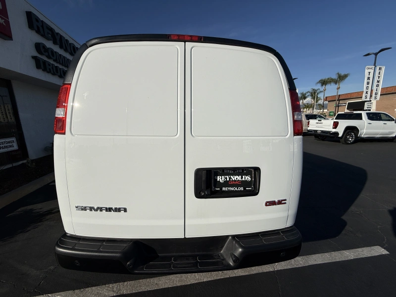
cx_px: 198
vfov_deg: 85.7
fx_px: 160
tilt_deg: -10.0
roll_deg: +1.6
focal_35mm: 14
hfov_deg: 102.1
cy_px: 148
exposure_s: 1/6173
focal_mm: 2.22
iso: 40
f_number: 2.2
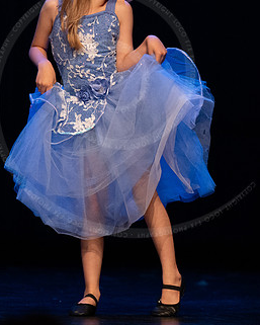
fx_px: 4615
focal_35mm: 480
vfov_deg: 4.0
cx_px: 214
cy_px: 11
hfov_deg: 3.2
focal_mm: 160
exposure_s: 1/250
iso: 2500
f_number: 2.8
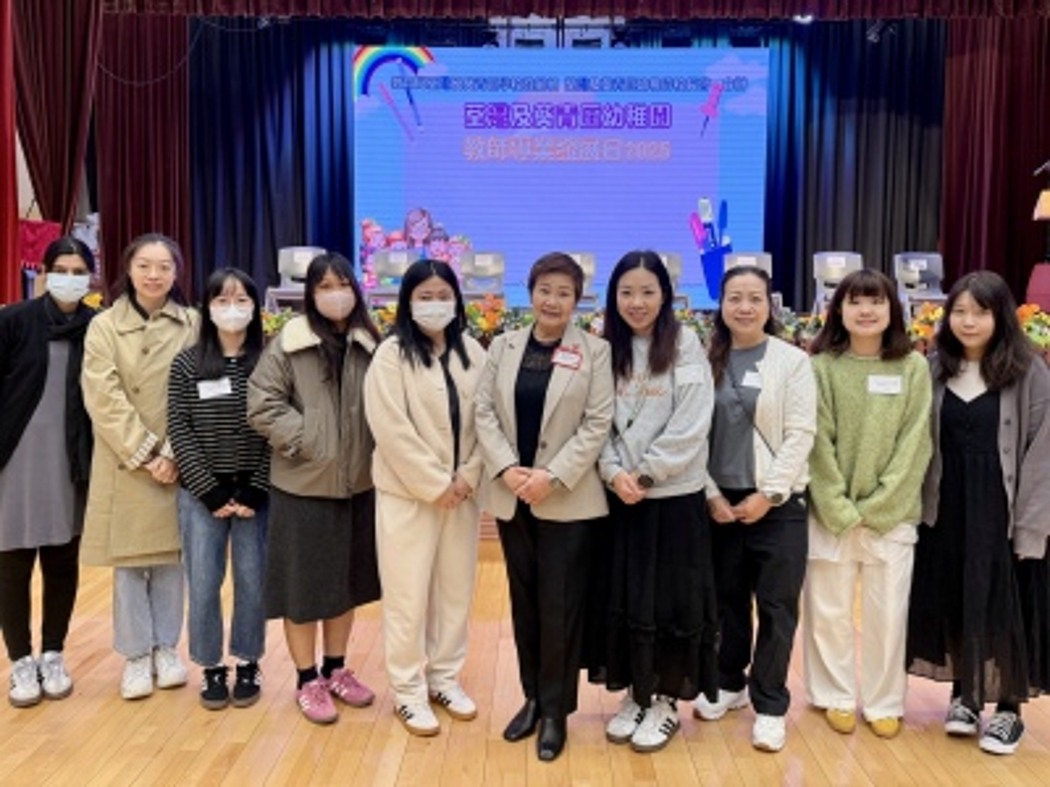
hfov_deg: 71.6
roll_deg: -0.5
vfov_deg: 56.8
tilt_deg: -2.2
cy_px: 394
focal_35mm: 24
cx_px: 525
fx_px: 728
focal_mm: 6.76
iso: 160
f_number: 1.78
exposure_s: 1/120
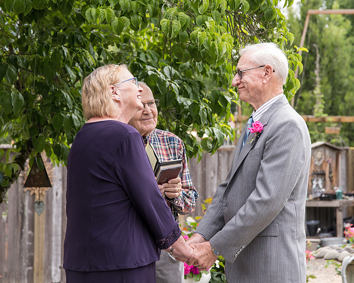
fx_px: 955
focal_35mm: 91
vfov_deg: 16.8
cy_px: 99
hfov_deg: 21.0
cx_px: 197
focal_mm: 62
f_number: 4.5
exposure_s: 1/500
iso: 400
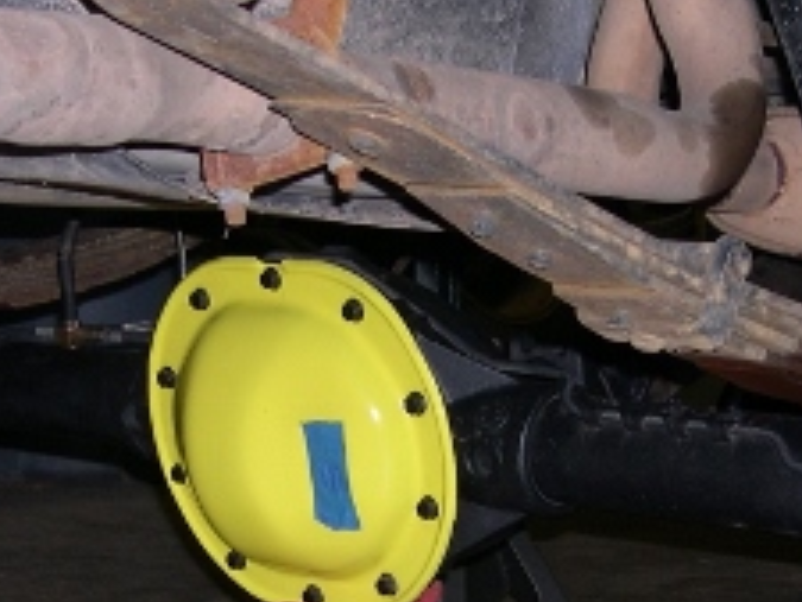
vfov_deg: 13.6
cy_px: 488
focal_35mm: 108
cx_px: 399
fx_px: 2504
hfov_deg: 18.2
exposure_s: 1/60
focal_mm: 8
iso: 112
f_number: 2.8
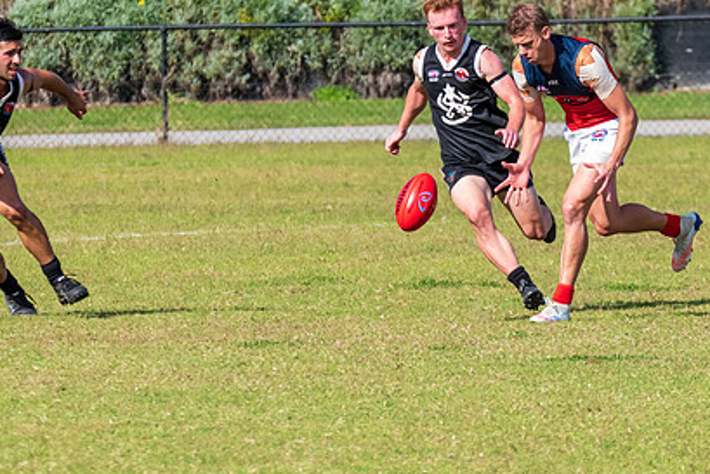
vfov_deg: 1.8
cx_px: 535
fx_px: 14757
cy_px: 142
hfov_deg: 2.8
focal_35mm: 748
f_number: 8
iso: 800
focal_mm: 260
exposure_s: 1/1600
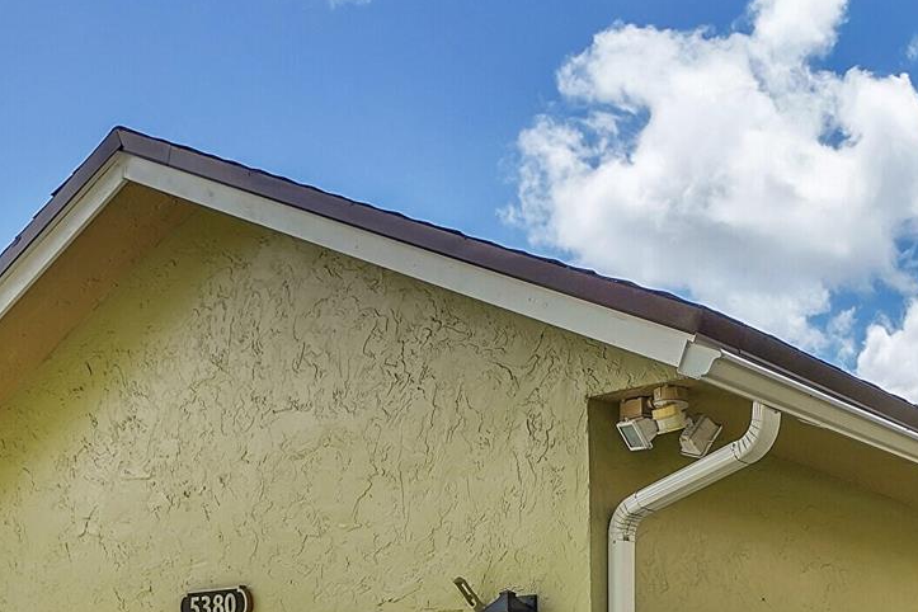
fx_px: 1300
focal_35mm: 51
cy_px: 759
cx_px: 851
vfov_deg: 23.8
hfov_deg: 36.2
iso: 400
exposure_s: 1/400
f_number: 8
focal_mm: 18
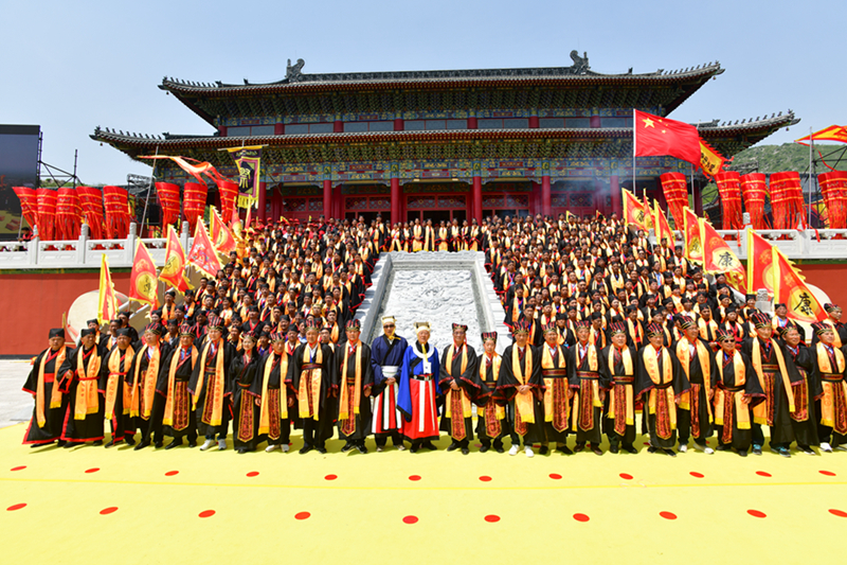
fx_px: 400
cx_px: 424
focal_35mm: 17
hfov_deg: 93.3
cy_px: 282
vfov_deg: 70.4
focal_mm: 17
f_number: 9
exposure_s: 1/320
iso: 250
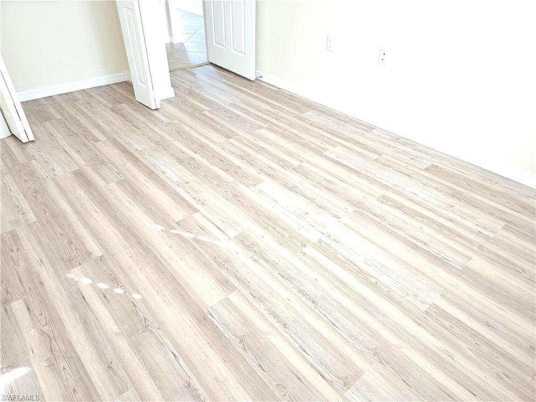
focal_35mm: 23
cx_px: 268
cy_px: 201
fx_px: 356
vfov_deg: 58.9
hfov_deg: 73.9
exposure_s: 1/24
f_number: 1.7
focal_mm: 6.3
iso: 800
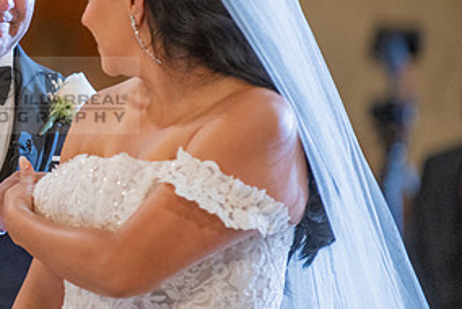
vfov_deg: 3.0
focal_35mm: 460
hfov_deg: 4.5
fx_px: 5909
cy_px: 55
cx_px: -58
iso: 1000
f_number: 2.8
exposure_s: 1/100
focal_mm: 200
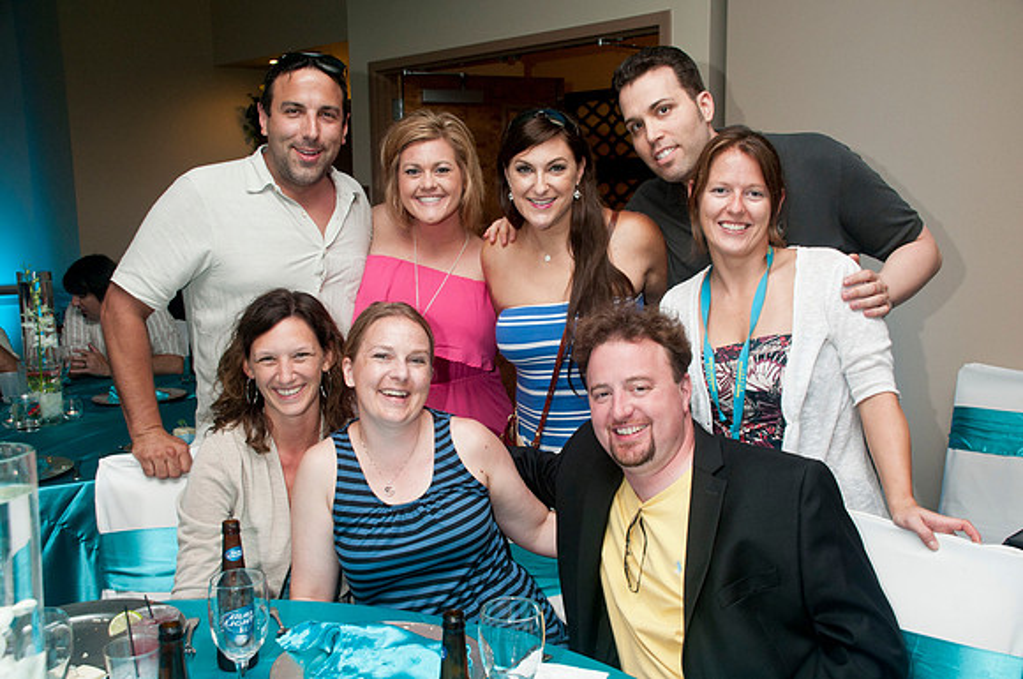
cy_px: 340
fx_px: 1022
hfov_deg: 53.2
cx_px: 512
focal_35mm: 36
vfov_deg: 36.8
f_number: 5.6
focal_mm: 24
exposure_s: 1/160
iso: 400
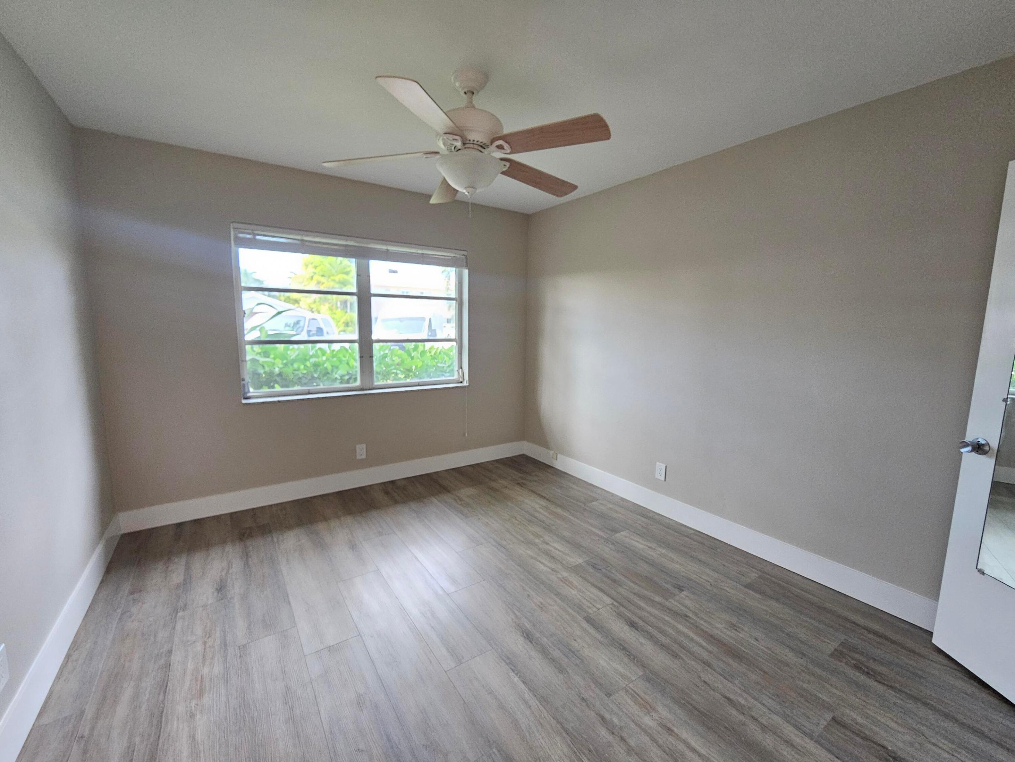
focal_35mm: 13
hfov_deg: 106.2
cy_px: 381
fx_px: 381
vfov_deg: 89.9
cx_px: 508
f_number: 2.2
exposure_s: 1/30
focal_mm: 2.2
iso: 500
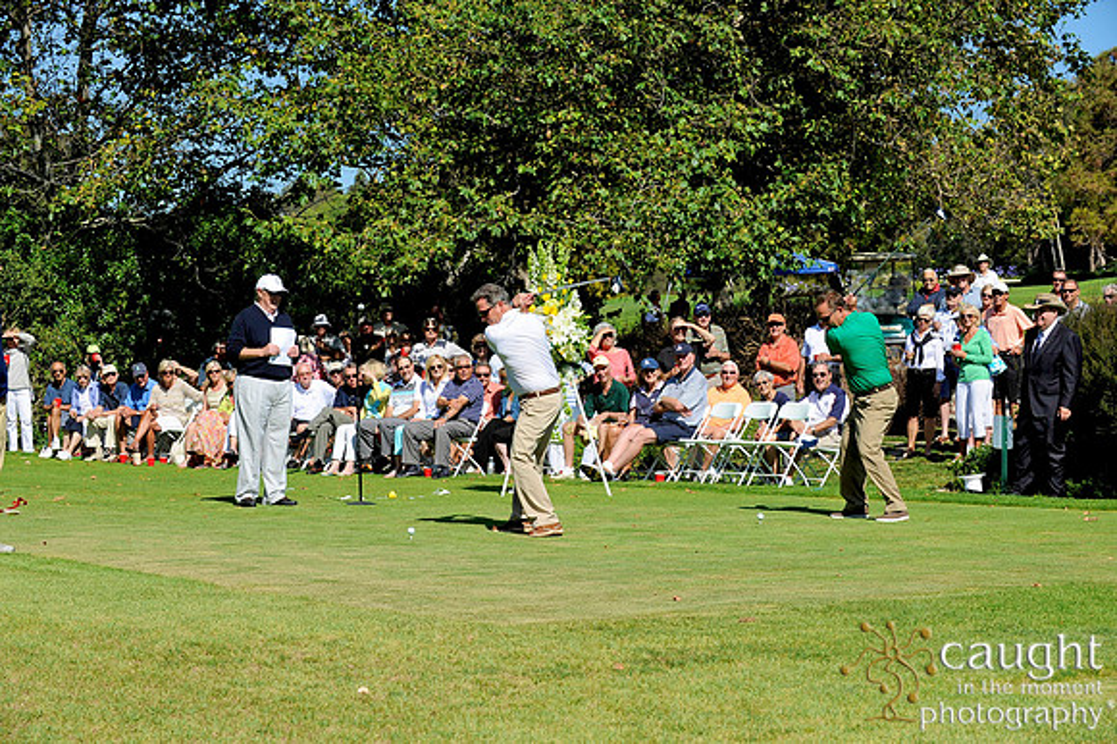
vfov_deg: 15.9
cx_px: 558
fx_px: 2667
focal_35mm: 86
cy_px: 372
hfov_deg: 23.7
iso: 200
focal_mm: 86
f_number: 11
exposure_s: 1/320
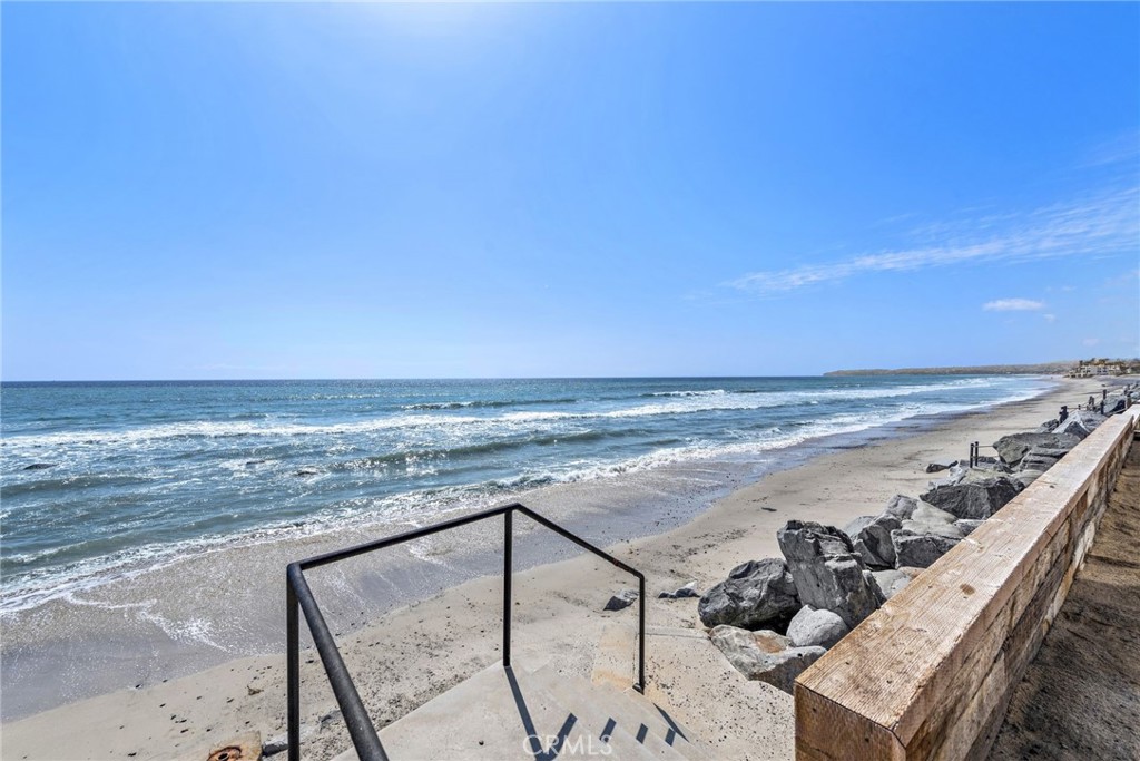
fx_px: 475
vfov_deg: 77.3
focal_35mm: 15
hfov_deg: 100.4
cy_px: 380
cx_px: 570
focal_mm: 15
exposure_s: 1/1600
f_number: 7.1
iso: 160
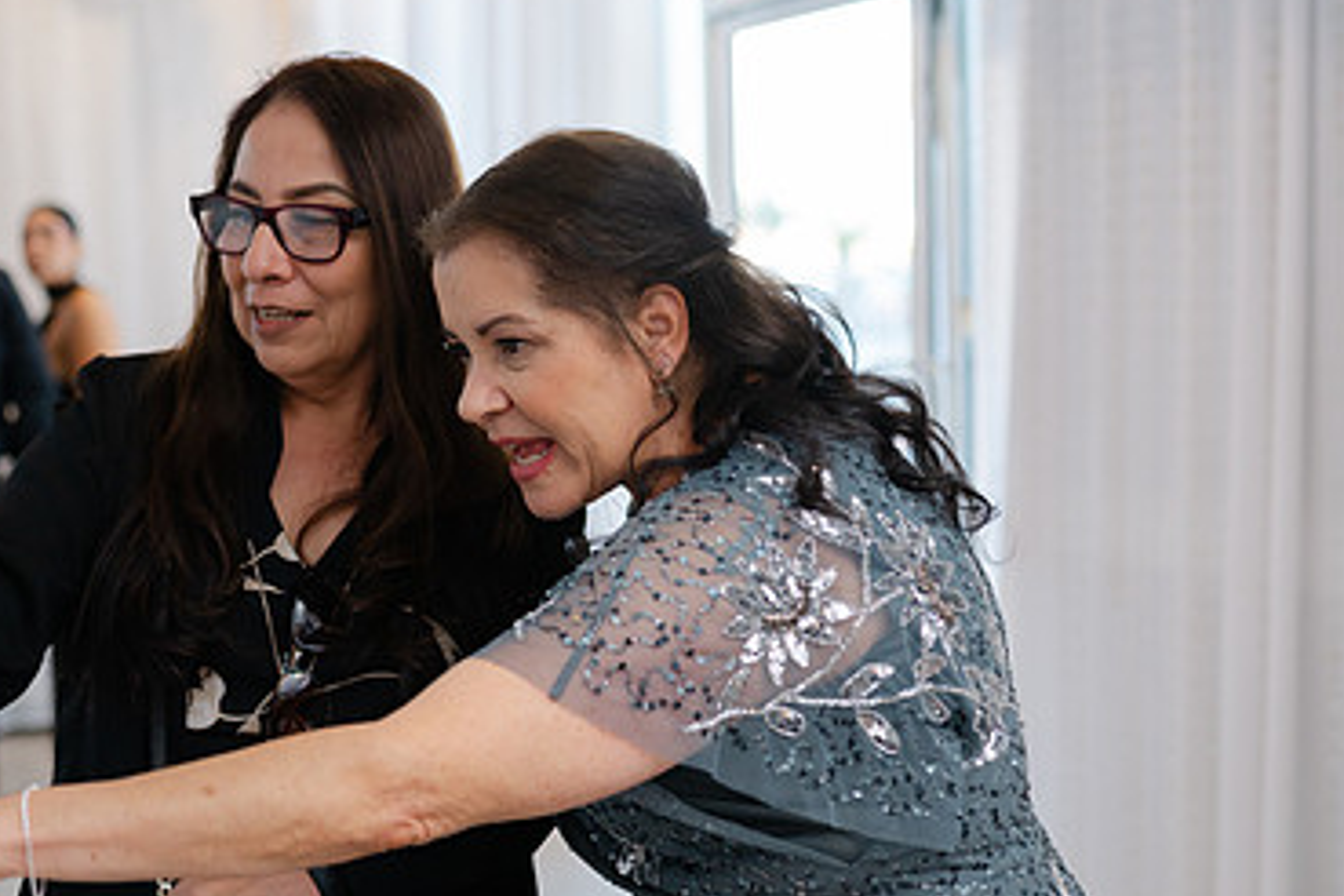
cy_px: 475
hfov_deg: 35.6
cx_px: 361
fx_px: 2053
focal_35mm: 55
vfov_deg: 24.6
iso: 400
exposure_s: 1/160
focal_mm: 35
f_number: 2.2
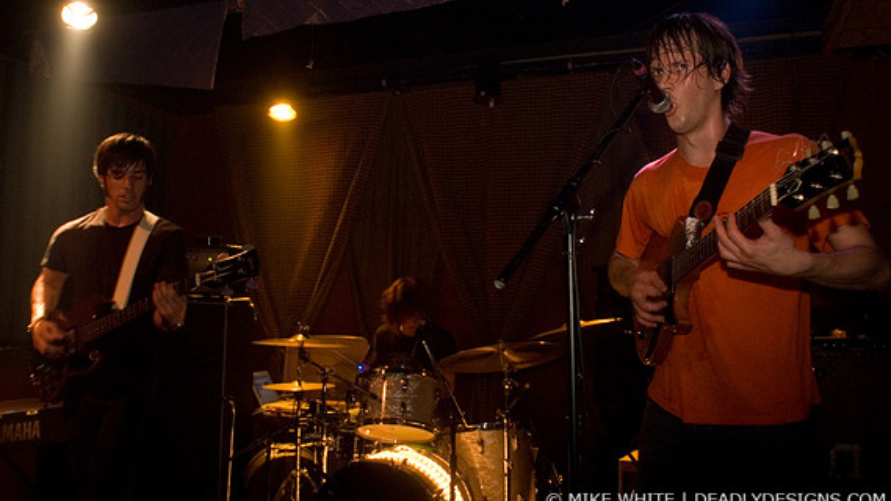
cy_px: 211
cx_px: 440
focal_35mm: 32
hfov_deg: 61.0
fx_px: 756
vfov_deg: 36.6
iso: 800
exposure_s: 1/40
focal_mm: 20
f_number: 2.8
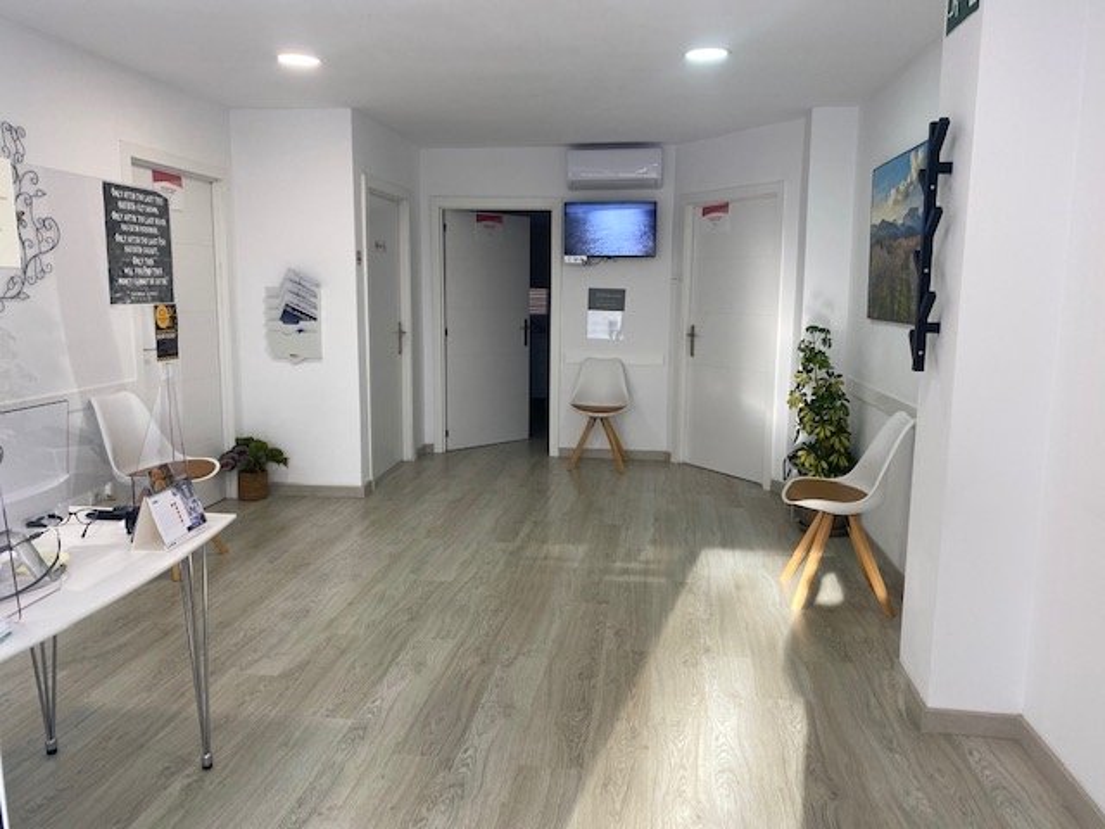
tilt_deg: -8.1
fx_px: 830
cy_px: 414
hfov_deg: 67.3
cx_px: 552
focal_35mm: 26
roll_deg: -0.6
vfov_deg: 53.1
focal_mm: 4.25
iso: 64
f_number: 1.8
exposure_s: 1/100
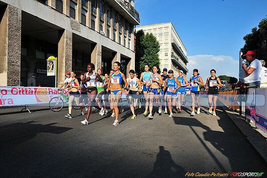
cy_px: 89
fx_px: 178
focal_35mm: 24
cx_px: 134
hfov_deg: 73.8
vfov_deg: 53.1
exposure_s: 1/500
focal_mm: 24
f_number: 11
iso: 400
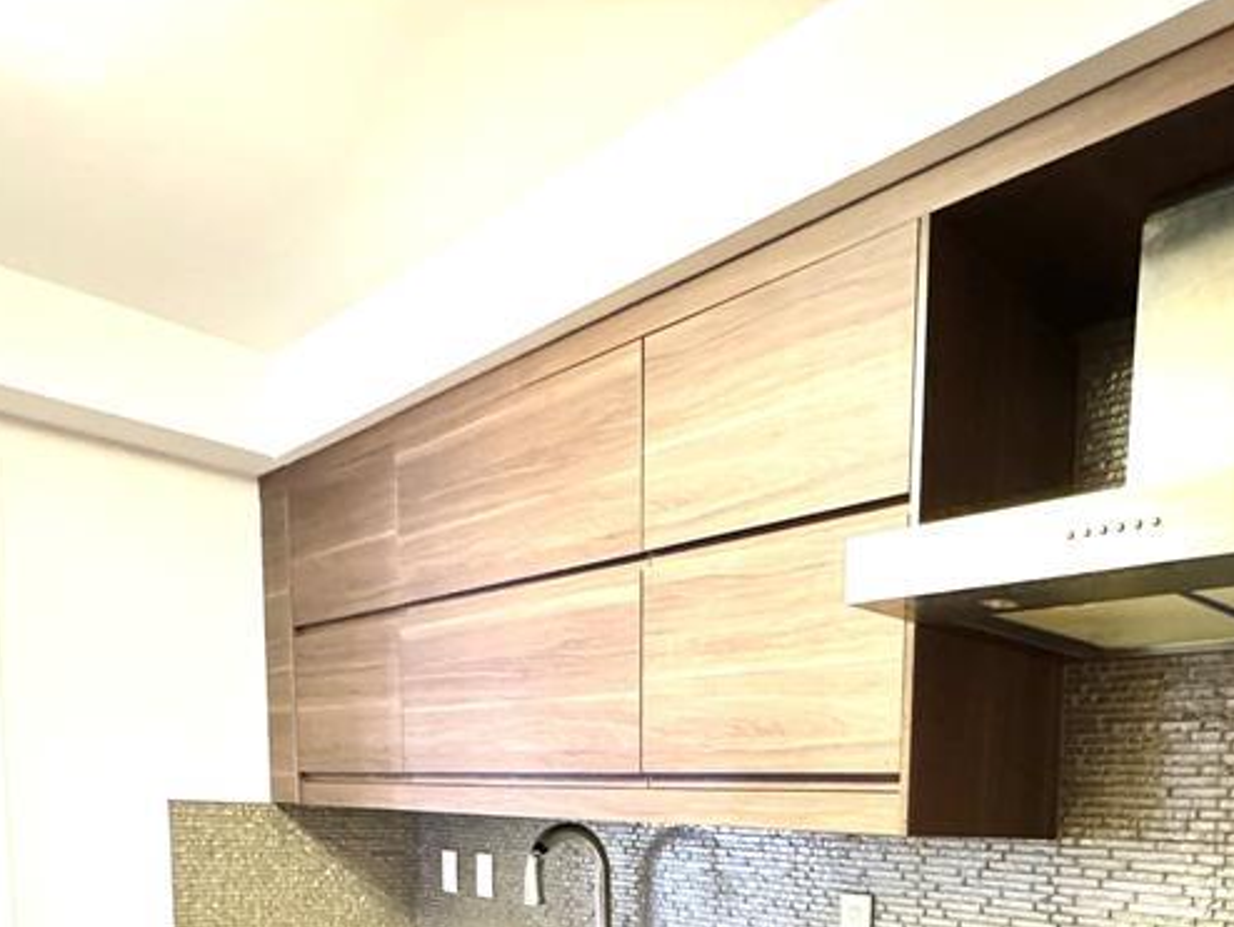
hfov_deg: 58.0
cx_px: 944
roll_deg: -2.2
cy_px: 937
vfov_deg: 41.6
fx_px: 1034
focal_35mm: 29
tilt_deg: -5.8
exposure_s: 1/60
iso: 1250
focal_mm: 2.22
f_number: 2.2
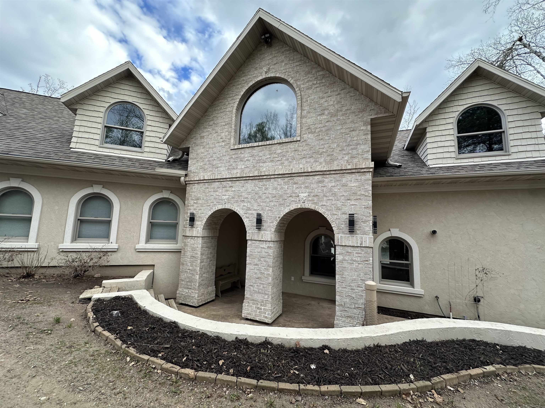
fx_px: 220
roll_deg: -2.1
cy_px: 204
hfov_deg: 102.1
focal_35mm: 14
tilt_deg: +6.7
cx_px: 272
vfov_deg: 85.7
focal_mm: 2.22
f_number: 2.2
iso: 40
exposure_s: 1/188
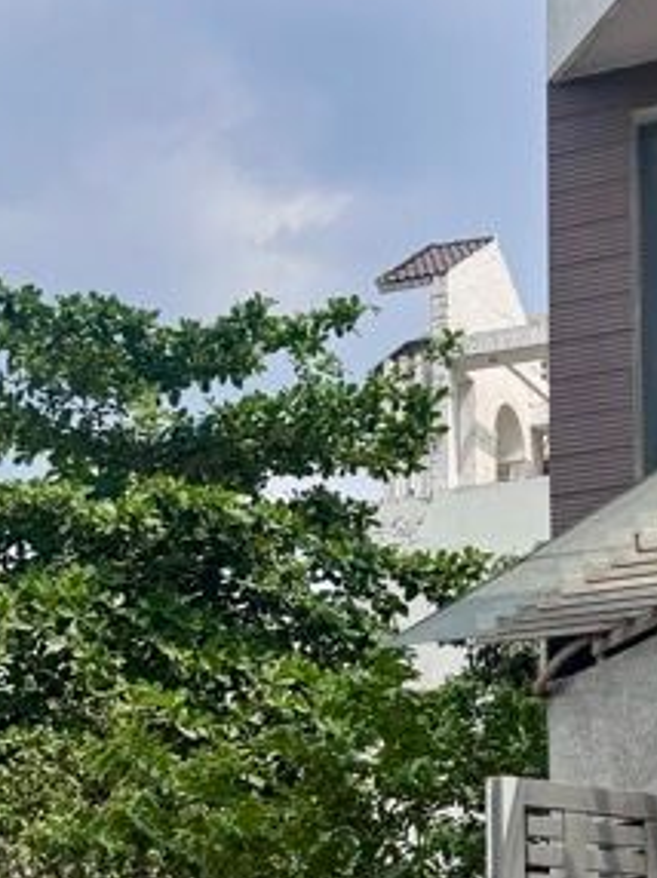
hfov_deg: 17.0
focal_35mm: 86
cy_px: 657
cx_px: 157
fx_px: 2180
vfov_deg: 22.6
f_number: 1.78
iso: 80
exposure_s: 1/6410
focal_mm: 6.76
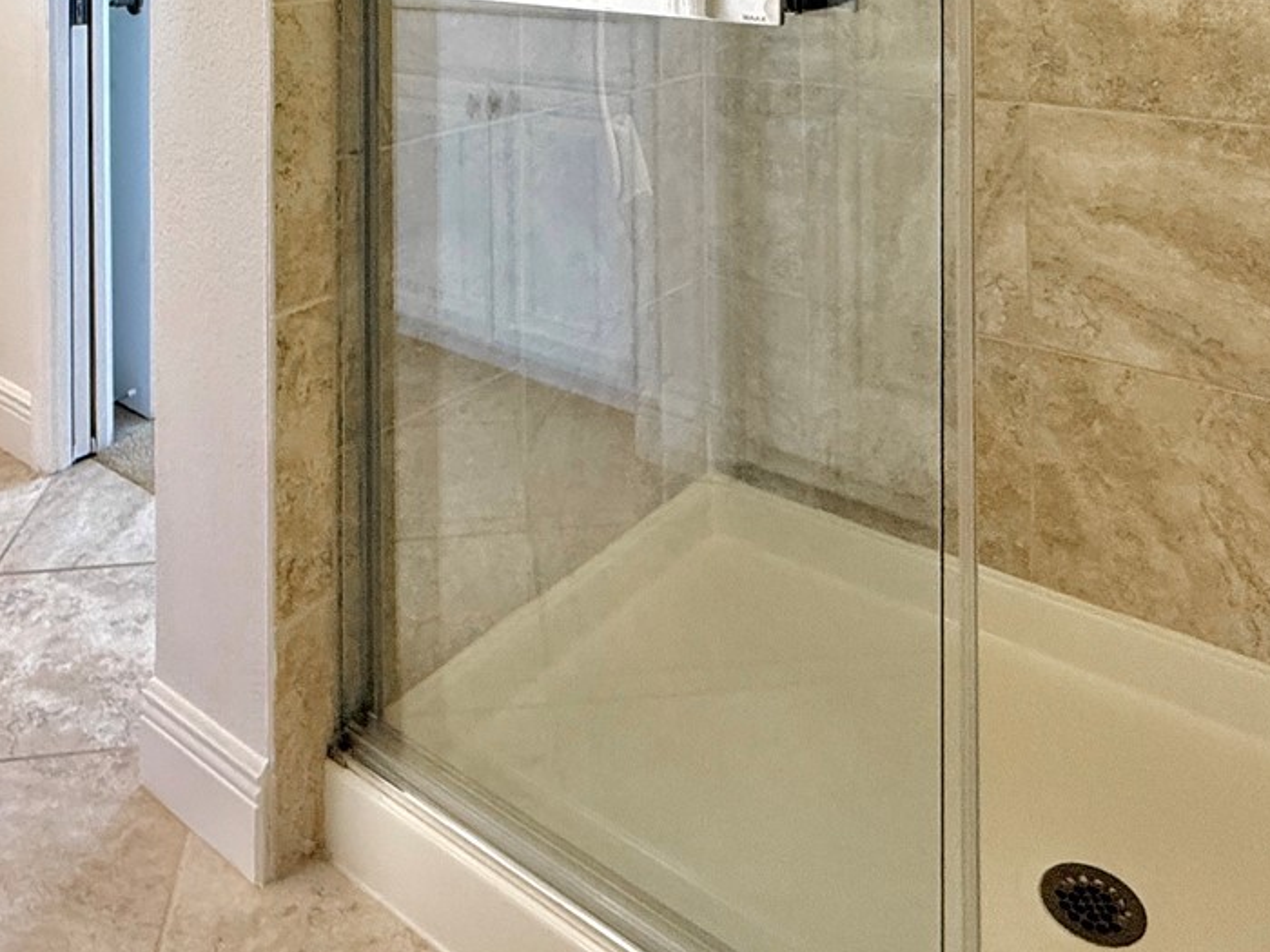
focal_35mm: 32
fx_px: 1174
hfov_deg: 56.7
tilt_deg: +1.3
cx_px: 566
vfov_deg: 36.9
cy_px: -107
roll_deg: -0.4
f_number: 2.2
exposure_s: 1/120
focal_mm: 2.22
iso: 320
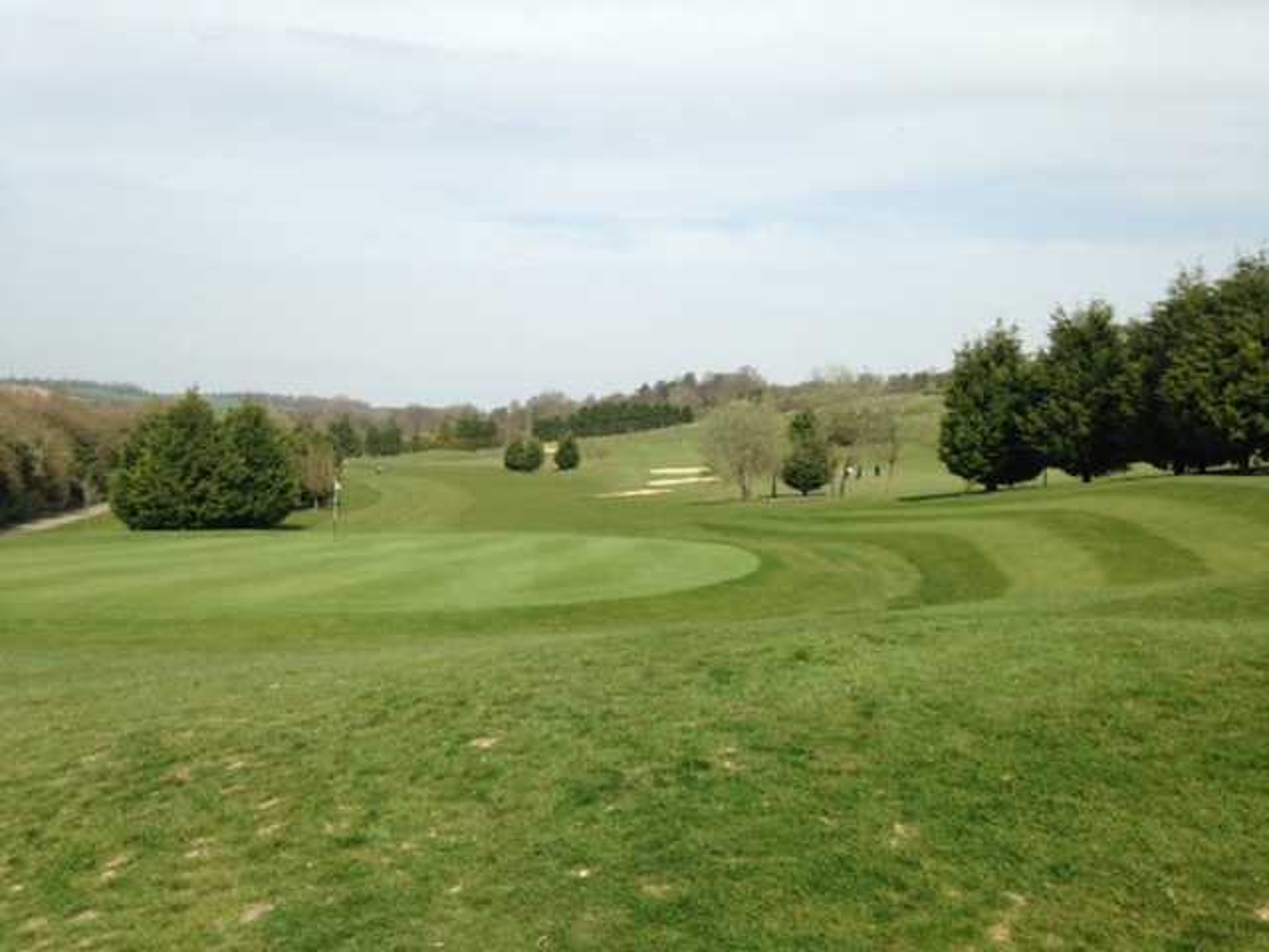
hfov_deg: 55.4
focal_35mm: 33
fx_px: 1210
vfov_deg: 42.9
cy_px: 476
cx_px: 634
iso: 50
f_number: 2.4
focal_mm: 4.12
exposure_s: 1/1550
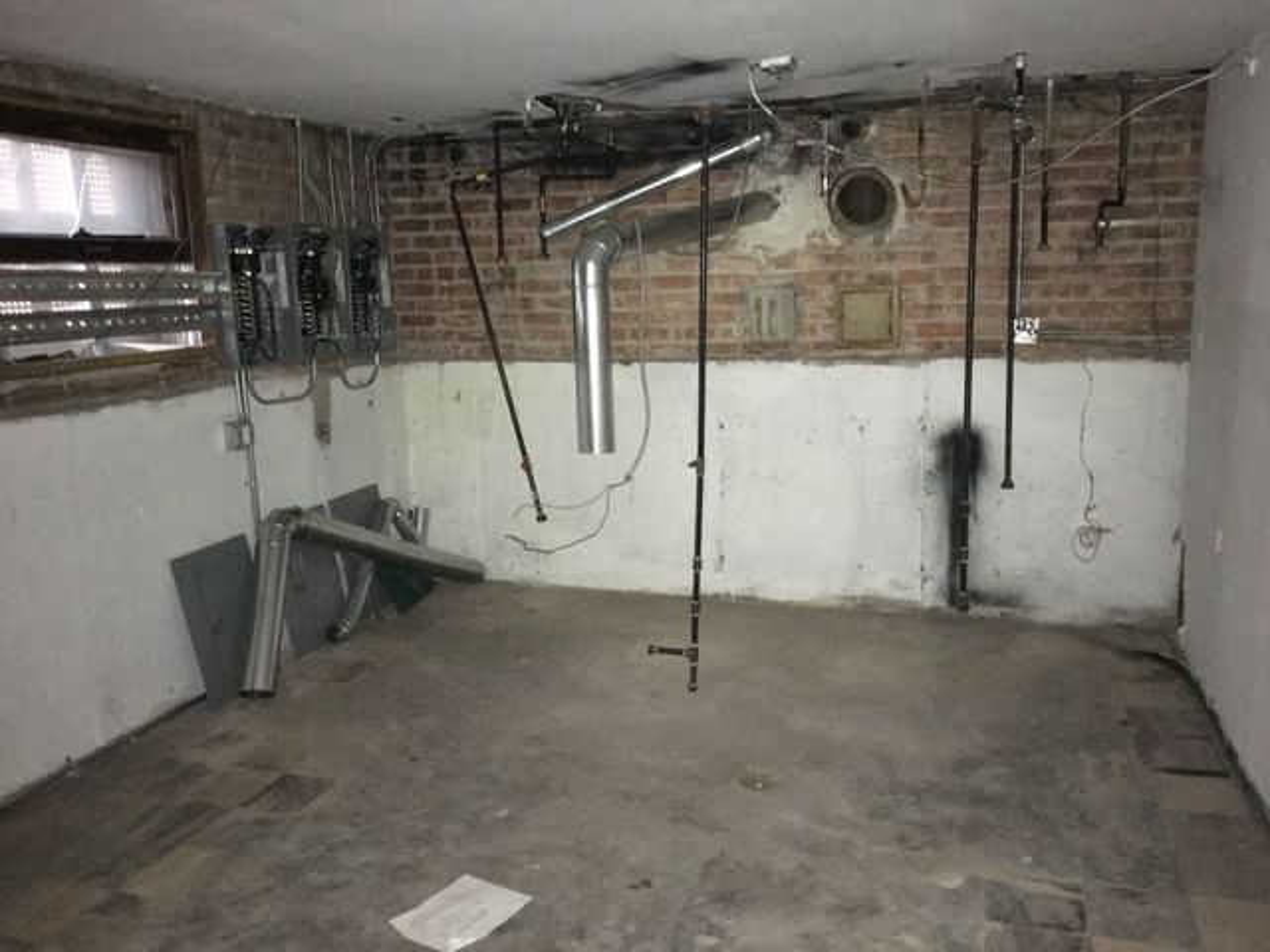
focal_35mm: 29
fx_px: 1064
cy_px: 476
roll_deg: +1.7
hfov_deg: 61.7
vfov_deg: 48.2
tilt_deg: -10.4
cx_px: 635
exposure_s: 1/16
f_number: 2.2
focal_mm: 4.15
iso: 800
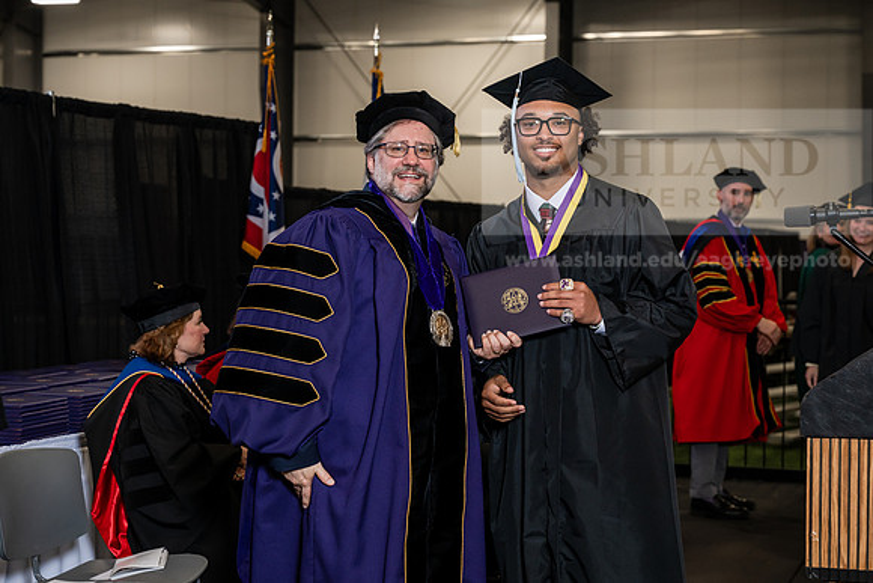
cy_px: 292
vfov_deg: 19.5
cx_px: 436
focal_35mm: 70
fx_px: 1698
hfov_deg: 28.8
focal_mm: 70
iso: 1250
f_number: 5
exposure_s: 1/200
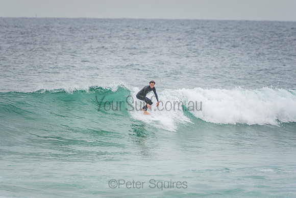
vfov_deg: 2.4
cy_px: 99
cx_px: 148
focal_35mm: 585
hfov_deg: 3.5
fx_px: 4811
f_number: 5.6
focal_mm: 390
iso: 280
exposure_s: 1/1600
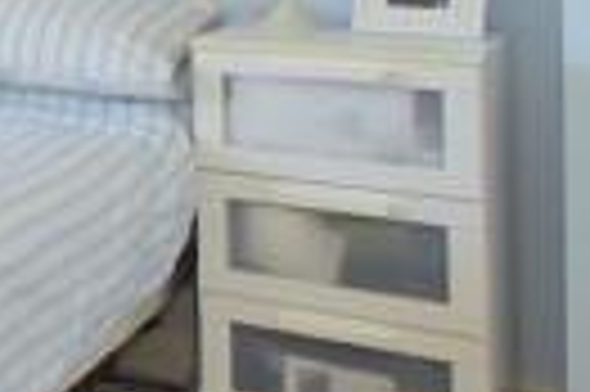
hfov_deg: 15.9
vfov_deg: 16.9
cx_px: -766
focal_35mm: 75
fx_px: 1228
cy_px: -142
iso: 500
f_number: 5
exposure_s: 1/100
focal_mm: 10
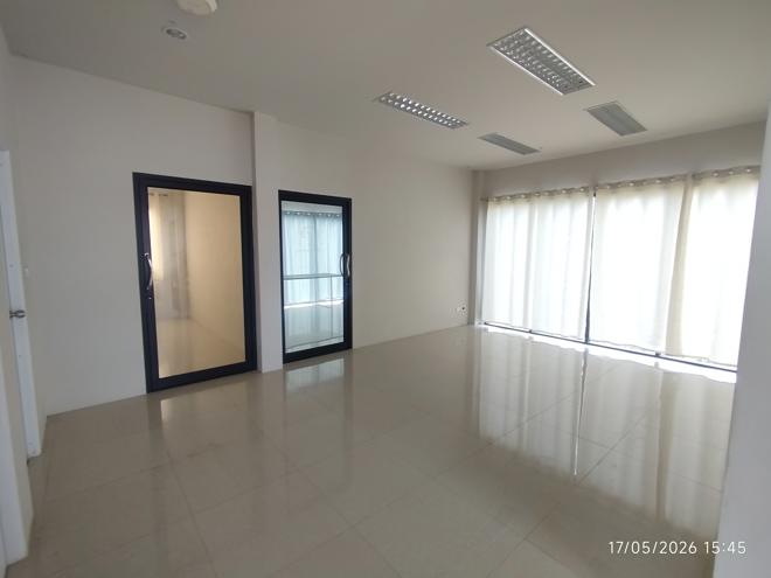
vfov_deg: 81.7
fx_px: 334
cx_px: 386
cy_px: 289
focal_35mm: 15
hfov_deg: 98.2
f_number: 2.2
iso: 64
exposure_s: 1/50
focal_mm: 1.65
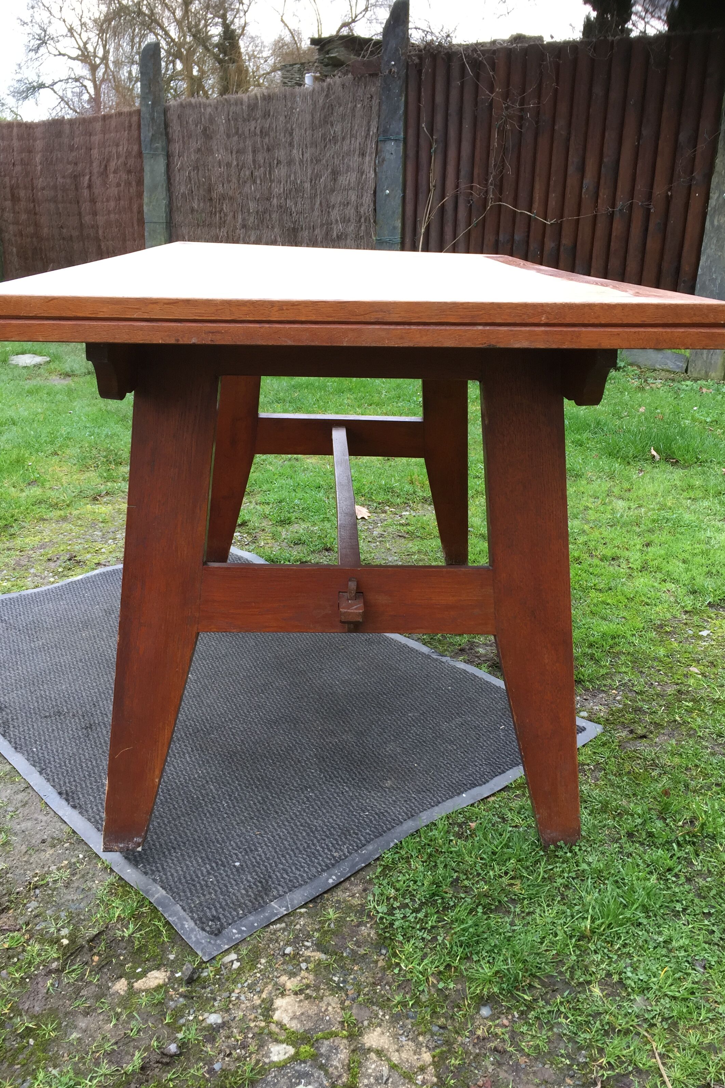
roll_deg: +0.2
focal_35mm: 31
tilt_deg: -21.1
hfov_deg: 42.3
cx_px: 364
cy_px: 556
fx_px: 936
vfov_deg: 60.3
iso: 40
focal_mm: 4.15
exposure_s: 1/100
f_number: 2.2
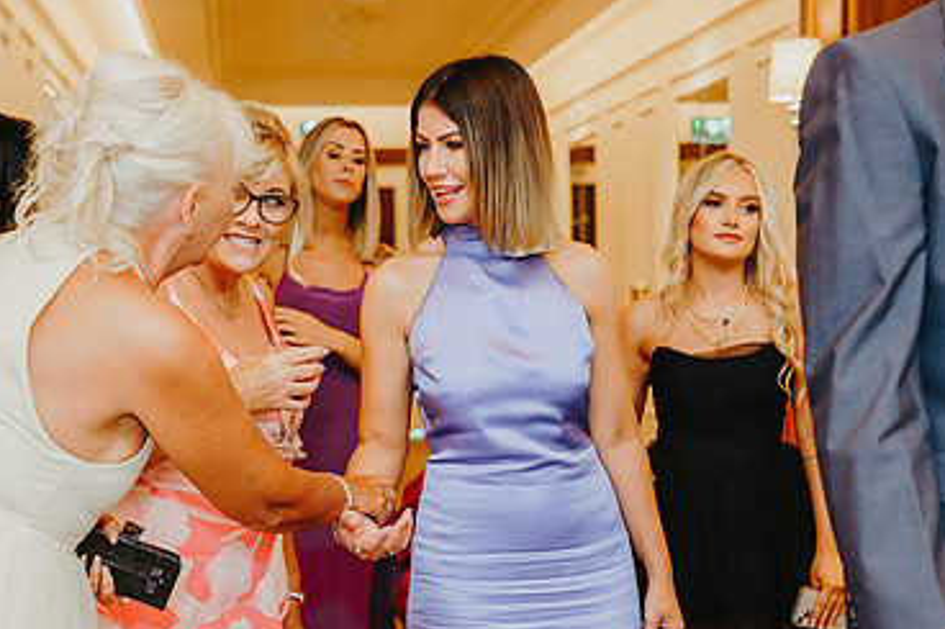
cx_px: 411
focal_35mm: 59
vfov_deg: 22.8
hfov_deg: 33.9
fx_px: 1548
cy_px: 433
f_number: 2.2
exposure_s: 1/200
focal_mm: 35
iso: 640
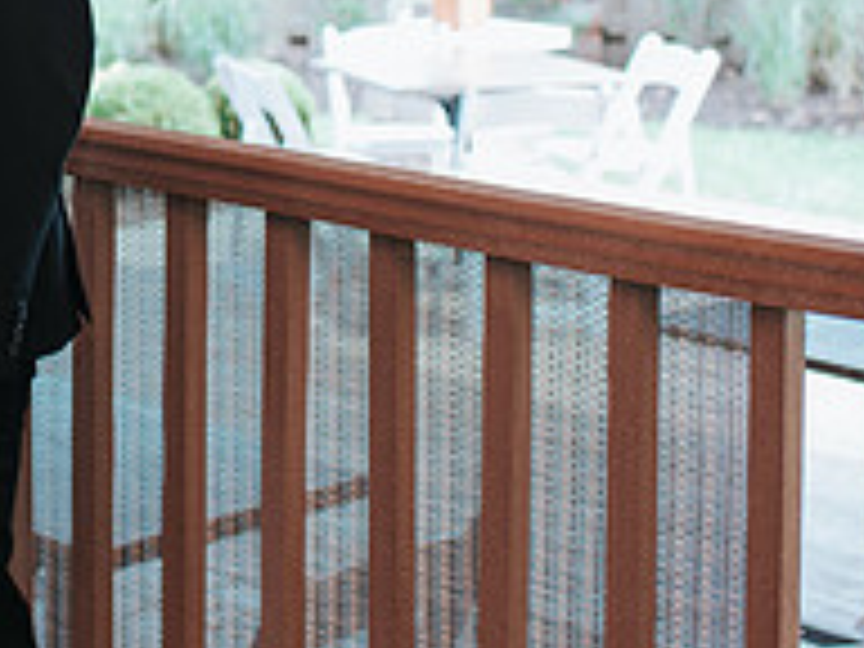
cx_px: -72
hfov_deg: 17.8
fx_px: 2671
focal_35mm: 107
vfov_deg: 13.5
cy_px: -88
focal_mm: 35
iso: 125
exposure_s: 1/125
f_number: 3.2
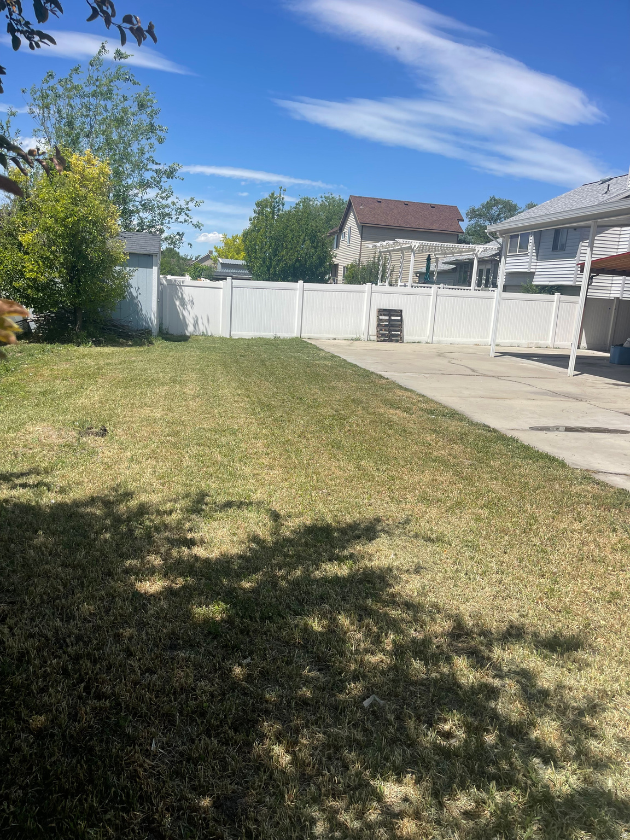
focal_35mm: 25
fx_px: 607
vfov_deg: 69.4
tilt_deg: -11.5
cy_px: 420
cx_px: 315
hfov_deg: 54.9
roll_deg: -4.4
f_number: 1.6
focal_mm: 5.1
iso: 32
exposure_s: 1/4049
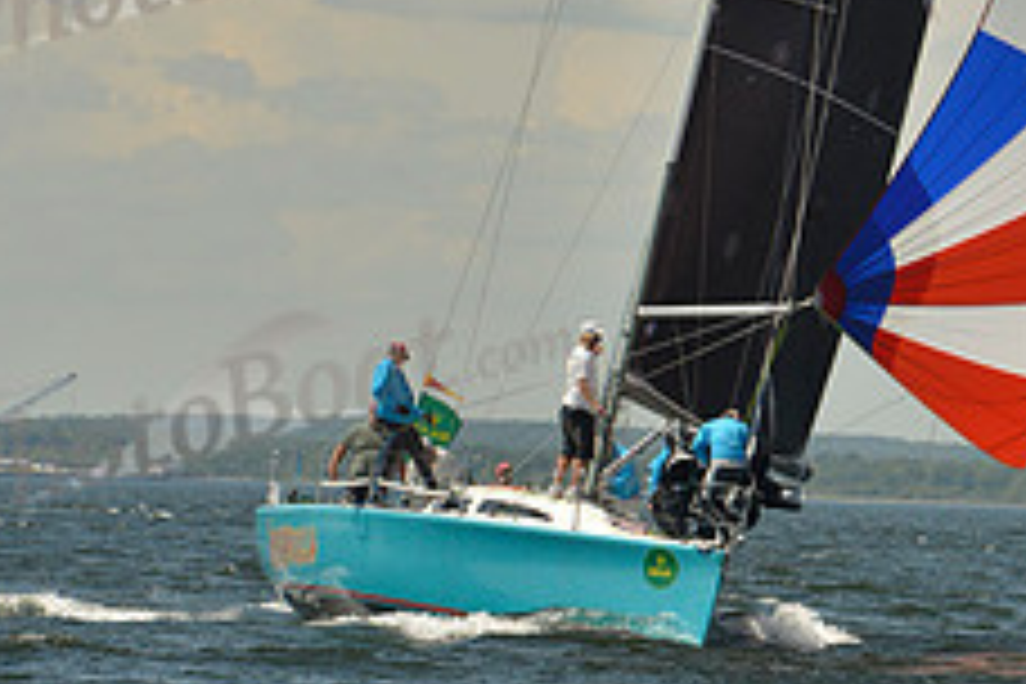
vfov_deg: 3.4
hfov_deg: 5.0
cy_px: -346
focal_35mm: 408
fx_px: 11627
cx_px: 808
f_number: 9
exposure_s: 1/1600
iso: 280
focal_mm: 160
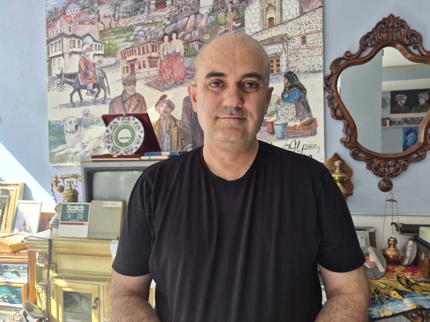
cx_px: 215
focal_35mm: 23
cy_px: 161
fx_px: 286
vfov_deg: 58.9
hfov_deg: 73.9
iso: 50
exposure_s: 1/180
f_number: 1.8
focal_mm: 5.4
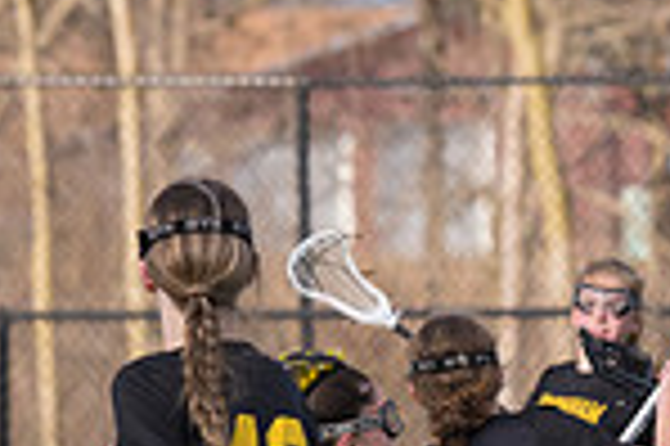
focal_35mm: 1168
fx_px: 21714
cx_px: 315
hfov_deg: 1.8
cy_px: 761
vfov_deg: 1.2
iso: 320
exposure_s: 1/1600
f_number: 5.6
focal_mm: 200
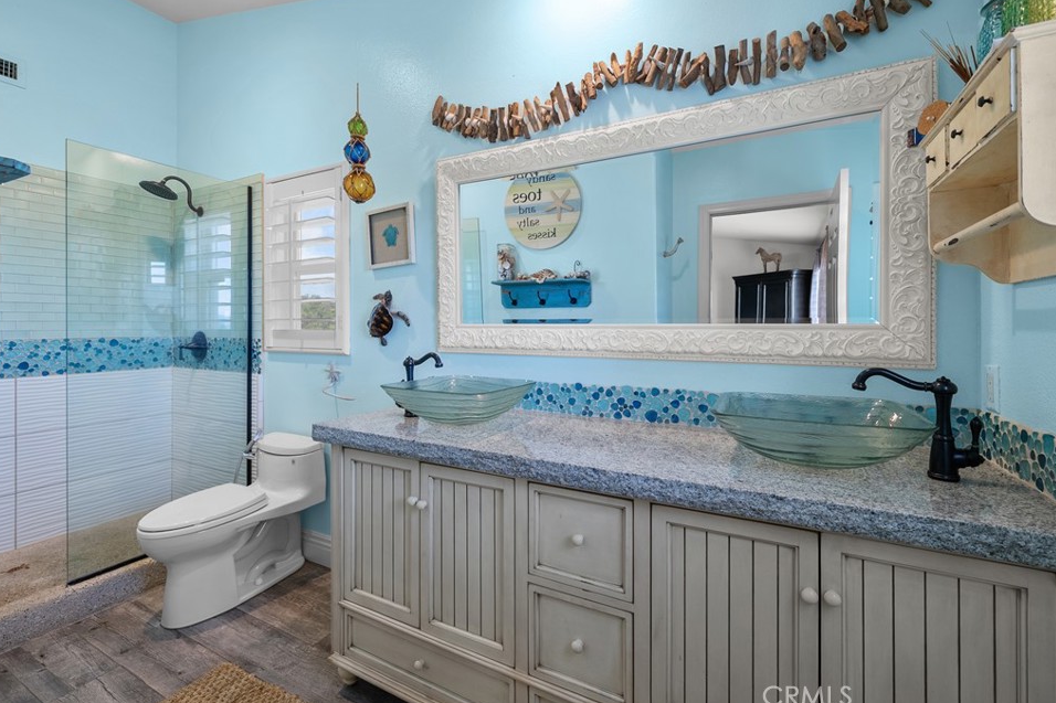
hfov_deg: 100.4
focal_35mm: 15
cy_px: 335
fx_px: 440
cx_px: 534
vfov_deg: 77.3
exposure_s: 1/1.25
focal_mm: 14
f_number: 9
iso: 125
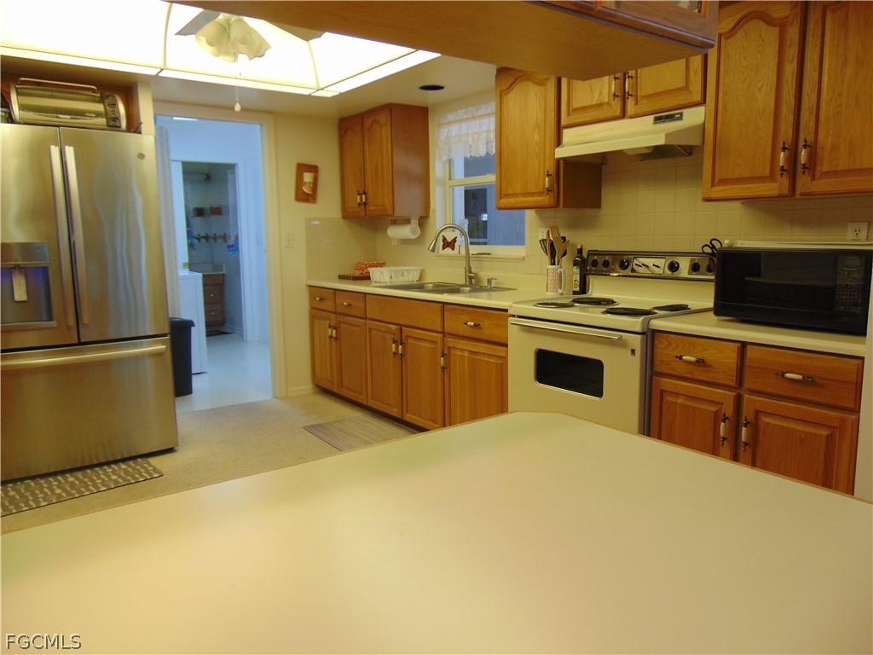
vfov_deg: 54.9
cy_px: 328
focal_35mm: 25
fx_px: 630
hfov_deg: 69.4
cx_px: 436
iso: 80
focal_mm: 4.5
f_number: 3
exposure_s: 1/30
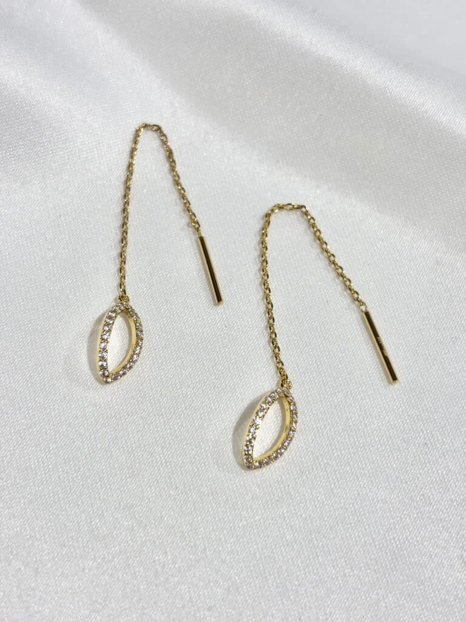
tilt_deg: -58.6
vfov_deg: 36.8
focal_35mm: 52
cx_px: 233
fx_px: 933
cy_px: 311
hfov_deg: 28.0
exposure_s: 1/376
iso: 32
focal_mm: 5.96
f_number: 1.6
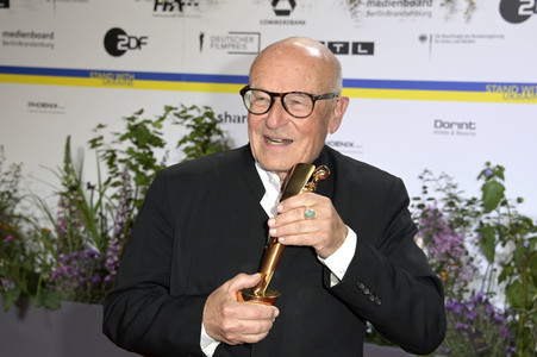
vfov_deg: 21.9
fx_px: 924
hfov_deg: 32.4
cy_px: 178
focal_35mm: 62
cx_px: 268
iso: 800
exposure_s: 1/250
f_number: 6.3
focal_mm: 62
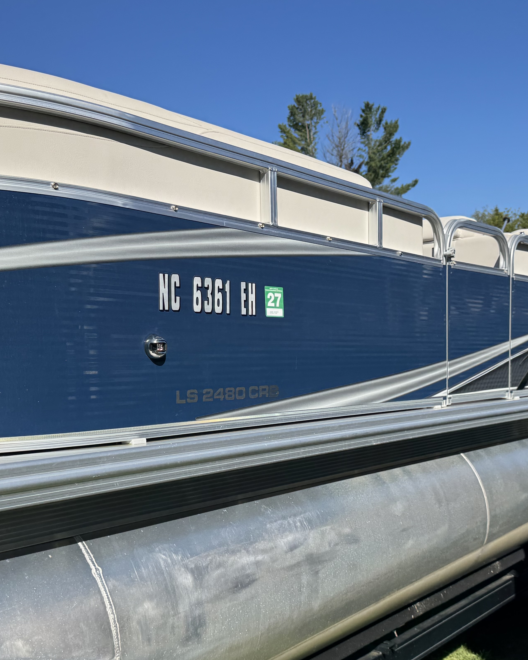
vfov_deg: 43.6
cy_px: 395
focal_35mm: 42
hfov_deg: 35.7
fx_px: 820
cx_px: 263
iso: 80
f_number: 1.78
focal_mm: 6.76
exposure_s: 1/4608
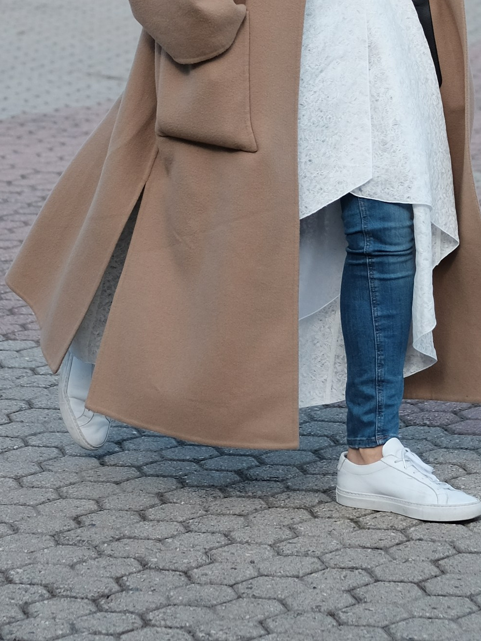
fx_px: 2926
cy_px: 51
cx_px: 248
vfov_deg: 12.4
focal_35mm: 158
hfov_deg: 9.4
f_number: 2
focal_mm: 35
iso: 400
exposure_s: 1/4000
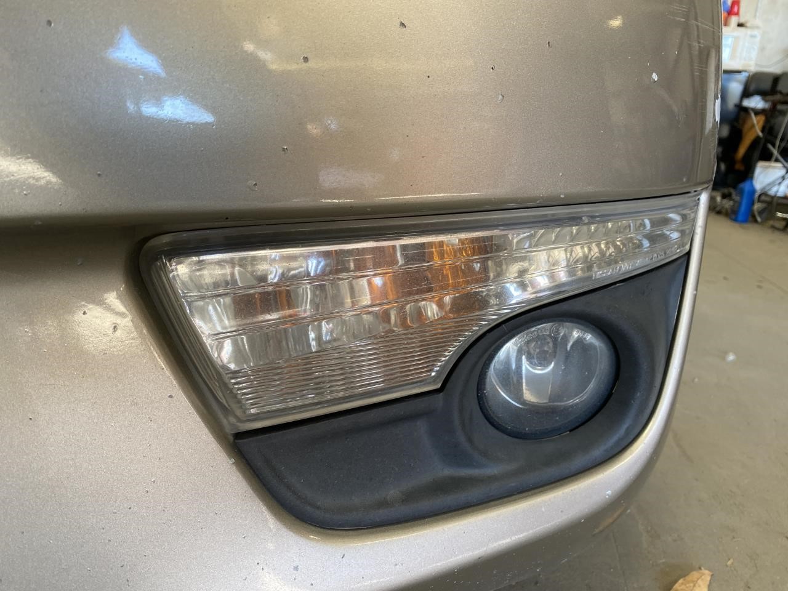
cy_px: 296
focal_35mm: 26
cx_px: 394
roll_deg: -5.9
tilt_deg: -15.6
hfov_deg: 67.3
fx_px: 592
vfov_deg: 53.1
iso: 125
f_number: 1.8
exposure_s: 1/121
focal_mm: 4.25
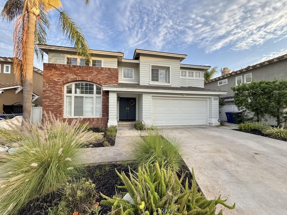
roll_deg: -0.3
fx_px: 116
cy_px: 108
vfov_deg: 85.7
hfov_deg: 102.1
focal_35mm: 14
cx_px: 144
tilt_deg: +1.8
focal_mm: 2.22
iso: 50
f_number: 2.2
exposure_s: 1/181
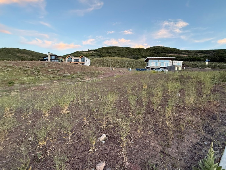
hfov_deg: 87.7
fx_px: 118
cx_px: 117
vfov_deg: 71.6
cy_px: 83
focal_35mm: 18
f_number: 2.2
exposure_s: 1/99
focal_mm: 2.22
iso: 250
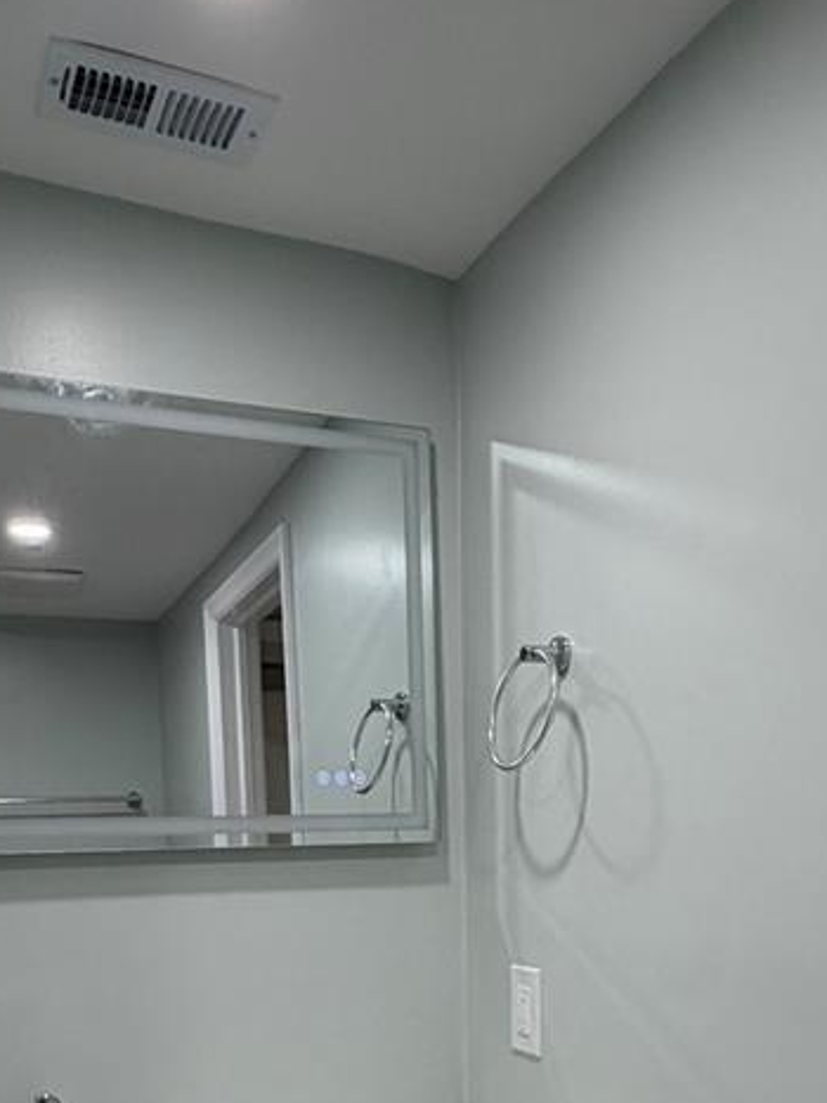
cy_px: 949
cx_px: 390
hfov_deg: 39.6
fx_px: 1147
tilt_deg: -6.0
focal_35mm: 36
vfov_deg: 47.2
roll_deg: +0.9
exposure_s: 1/121
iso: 160
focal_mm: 2.22
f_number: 2.2
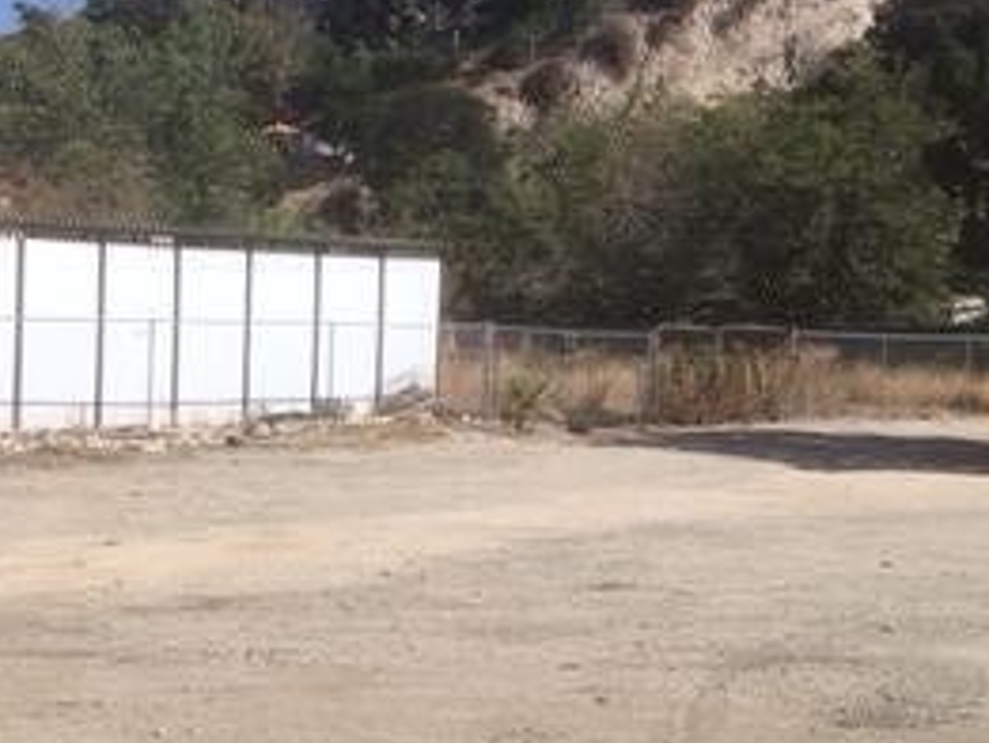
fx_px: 2029
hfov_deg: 26.9
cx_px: 208
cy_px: 455
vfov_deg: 20.7
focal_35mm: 71
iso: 25
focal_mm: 4.15
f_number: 2.2
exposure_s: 1/1832
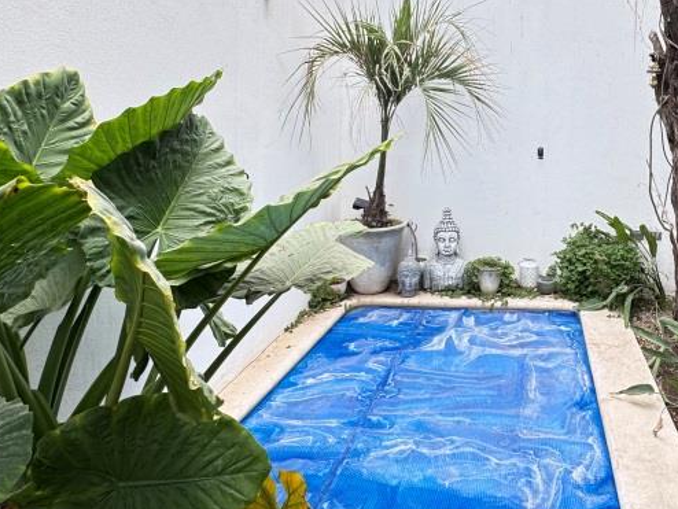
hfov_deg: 58.5
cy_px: 129
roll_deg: -0.5
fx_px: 568
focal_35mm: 29
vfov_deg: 46.6
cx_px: 508
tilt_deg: -1.2
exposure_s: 1/99
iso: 50
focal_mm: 2.22
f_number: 2.2
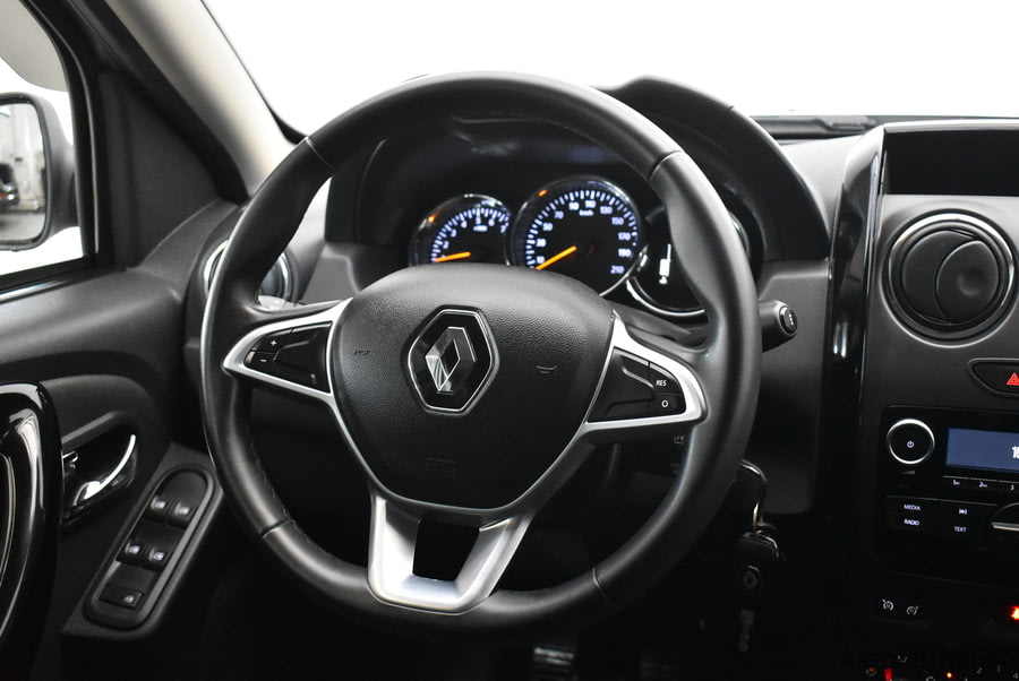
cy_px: 340
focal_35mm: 40
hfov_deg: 47.9
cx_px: 510
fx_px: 1147
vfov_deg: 33.1
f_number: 4
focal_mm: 27
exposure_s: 1/40
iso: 4500
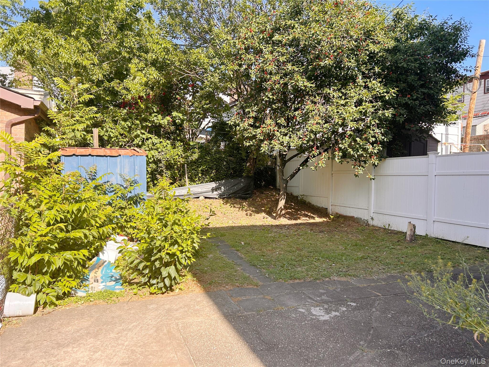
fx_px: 367
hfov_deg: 67.3
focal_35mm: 26
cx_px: 244
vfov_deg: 53.1
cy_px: 184
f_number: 1.5
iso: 50
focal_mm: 5.7
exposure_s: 1/1038
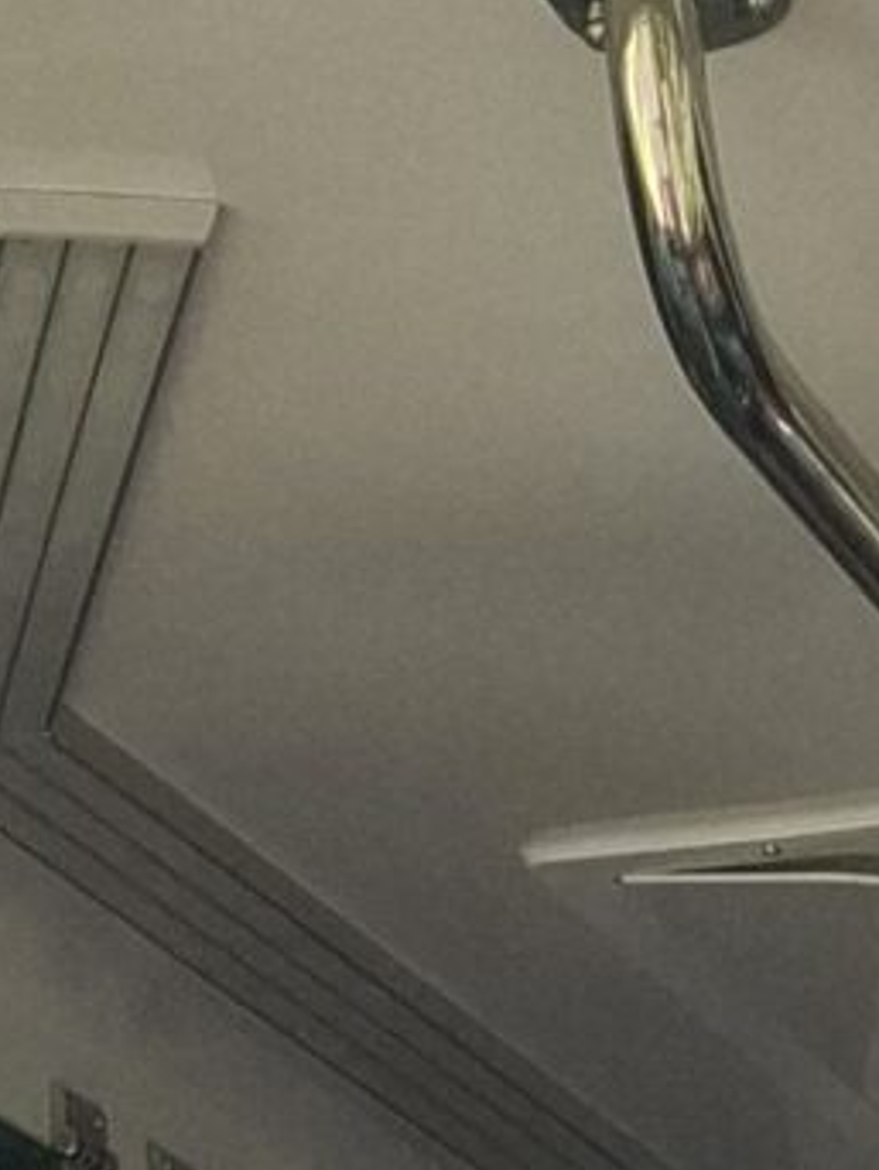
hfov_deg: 8.6
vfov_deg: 8.7
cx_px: 694
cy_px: 3934
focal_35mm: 172
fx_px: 5816
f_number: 1.8
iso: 50
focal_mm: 5.54
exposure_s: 1/1185
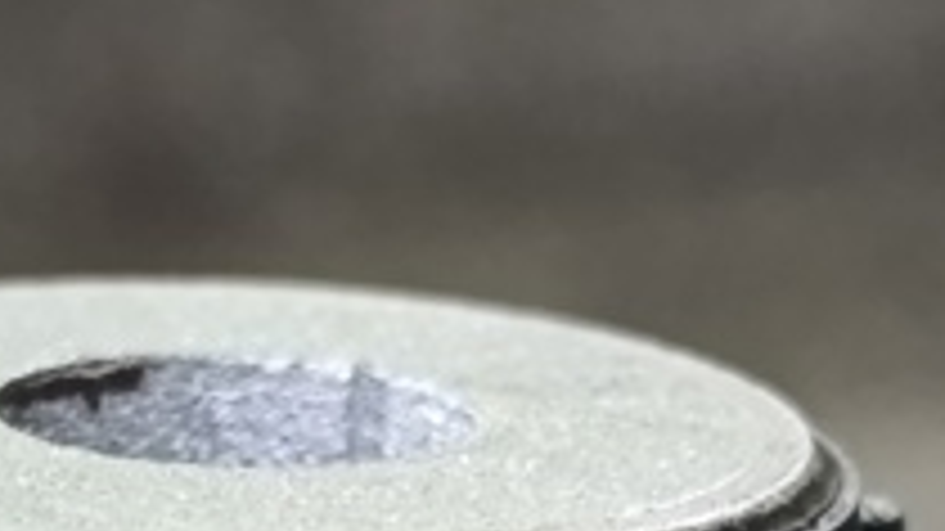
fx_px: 1904
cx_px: 358
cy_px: 945
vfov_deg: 14.1
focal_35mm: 76
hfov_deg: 27.8
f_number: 1.6
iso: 640
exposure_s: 1/100
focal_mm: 6.14
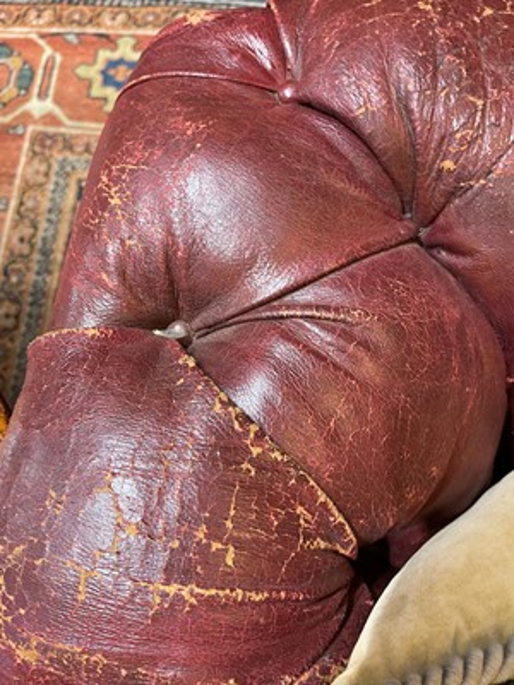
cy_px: 342
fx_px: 495
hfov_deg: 54.9
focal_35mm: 25
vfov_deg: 69.4
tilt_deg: -76.2
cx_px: 257
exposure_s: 1/50
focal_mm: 5.1
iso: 250
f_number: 1.6
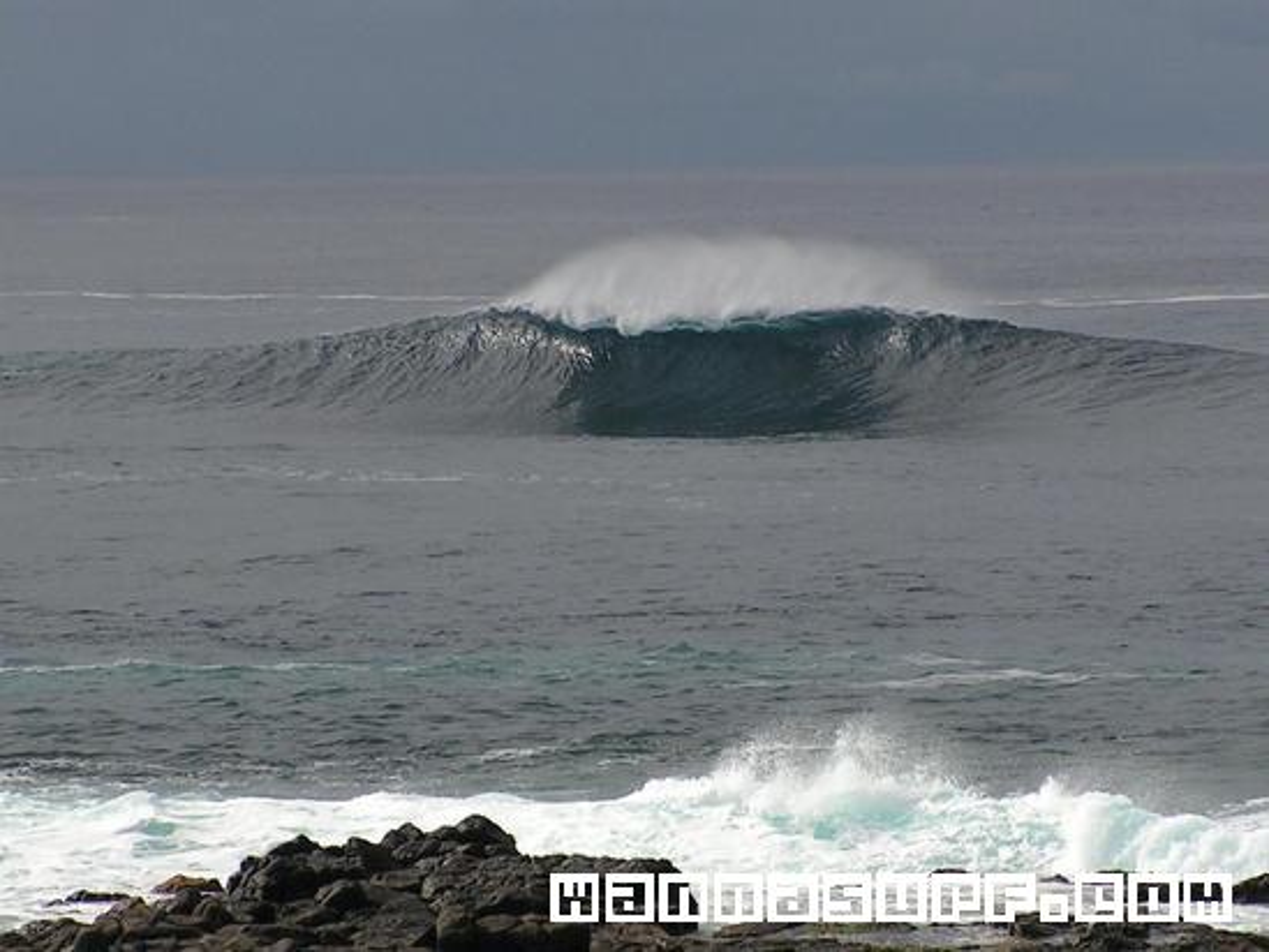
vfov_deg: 9.3
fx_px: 5830
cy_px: 476
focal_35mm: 159
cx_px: 634
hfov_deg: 12.4
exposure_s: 1/1000
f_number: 4.8
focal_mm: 26.5
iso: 64
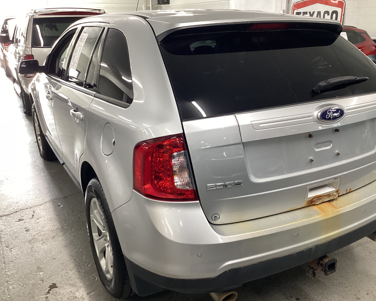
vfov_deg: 44.5
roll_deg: -0.6
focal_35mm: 33
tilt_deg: -19.3
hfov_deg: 54.2
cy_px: 148
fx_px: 367
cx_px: 199
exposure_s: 1/50
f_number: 2.4
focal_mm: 3.3
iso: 160
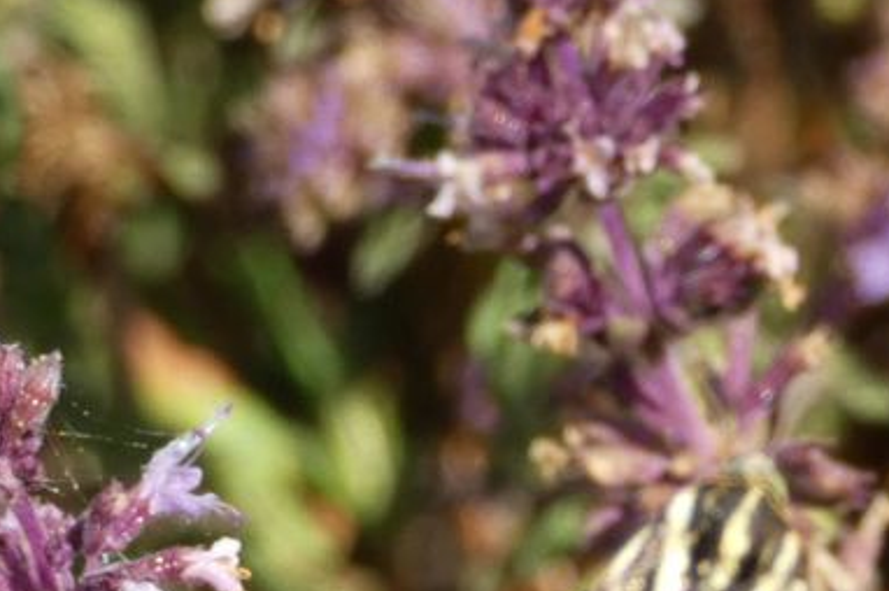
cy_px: 717
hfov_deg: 7.6
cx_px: 685
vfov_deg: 5.0
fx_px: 6711
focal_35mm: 272
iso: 80
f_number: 5.1
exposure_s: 1/100
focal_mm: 21
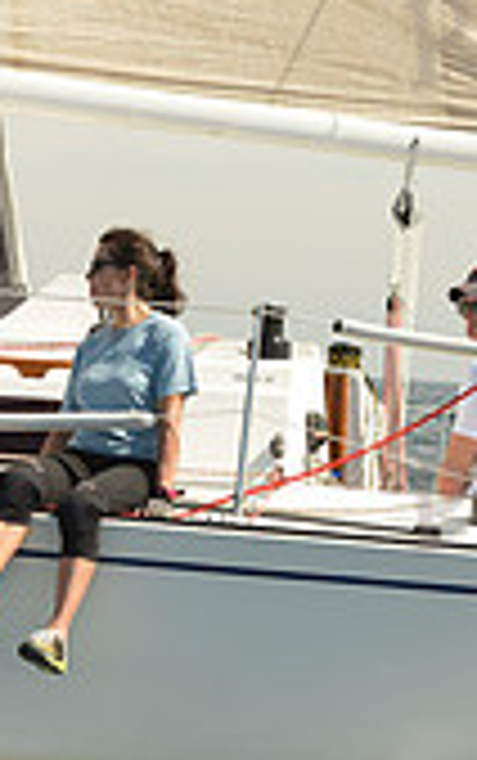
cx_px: 176
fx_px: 5083
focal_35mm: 245
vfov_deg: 8.6
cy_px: 268
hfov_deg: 5.4
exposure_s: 1/1250
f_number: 7.1
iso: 320
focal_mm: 70
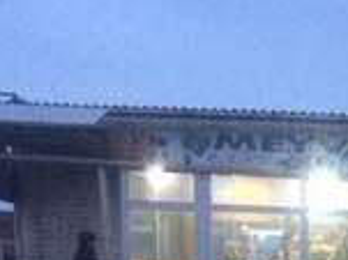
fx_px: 1276
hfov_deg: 14.0
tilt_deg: -7.5
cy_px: 491
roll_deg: -1.9
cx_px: 608
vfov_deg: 10.8
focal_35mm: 127
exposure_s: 1/33
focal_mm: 4.15
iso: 250
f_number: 2.2
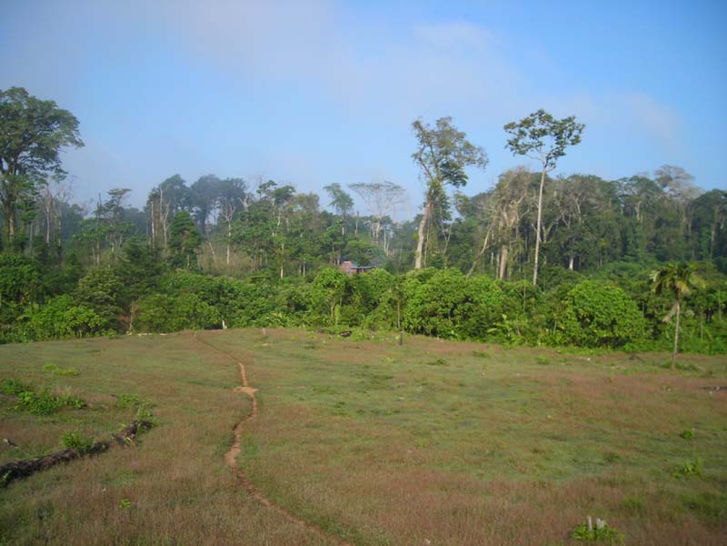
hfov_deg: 49.0
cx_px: 364
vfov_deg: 37.7
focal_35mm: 38
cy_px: 273
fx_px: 798
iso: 50
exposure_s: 1/148
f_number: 6.4
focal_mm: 6.3
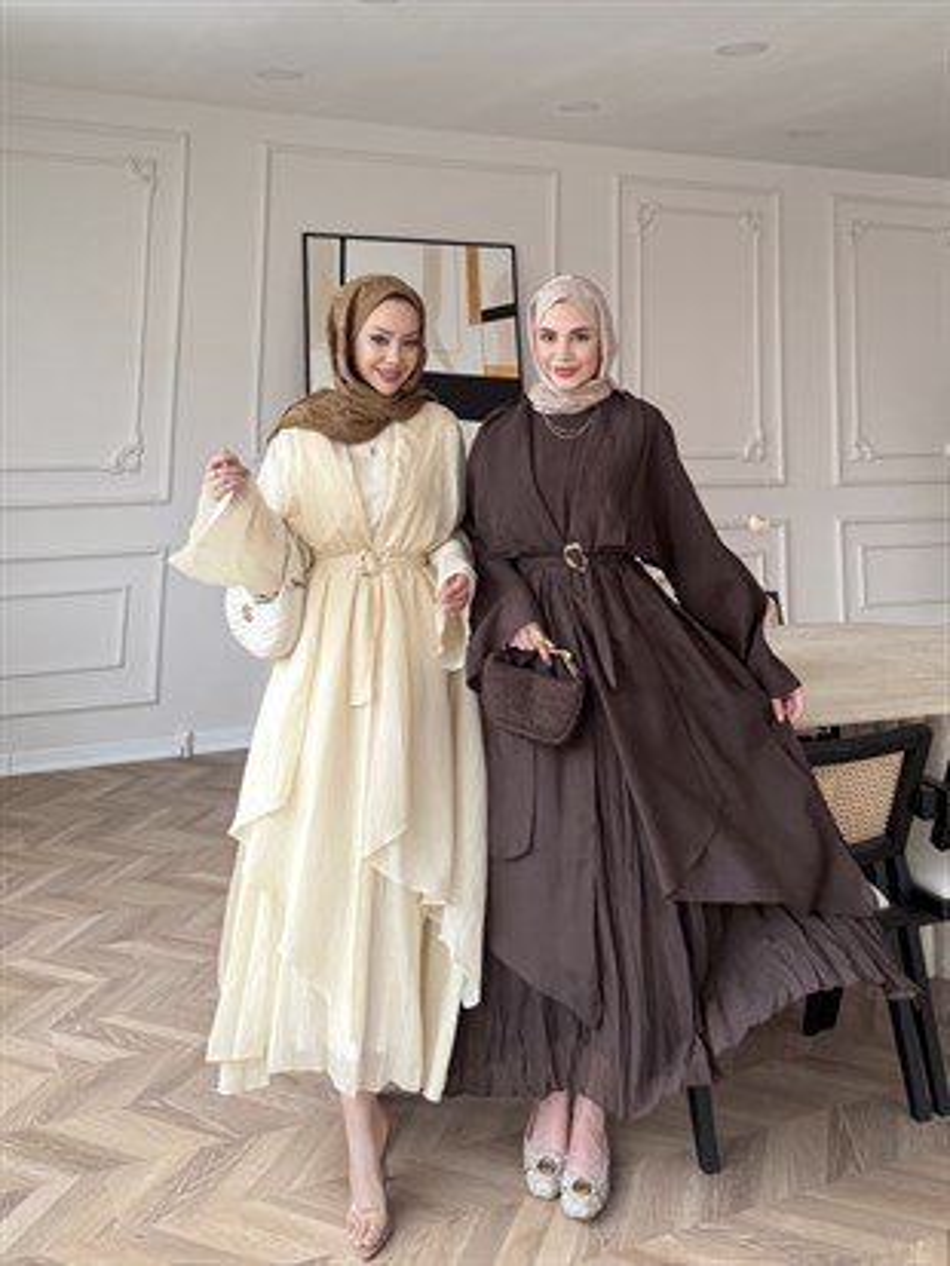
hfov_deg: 56.8
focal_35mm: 24
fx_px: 878
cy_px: 633
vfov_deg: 71.6
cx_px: 475
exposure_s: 1/263
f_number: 1.78
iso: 64
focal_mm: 6.76
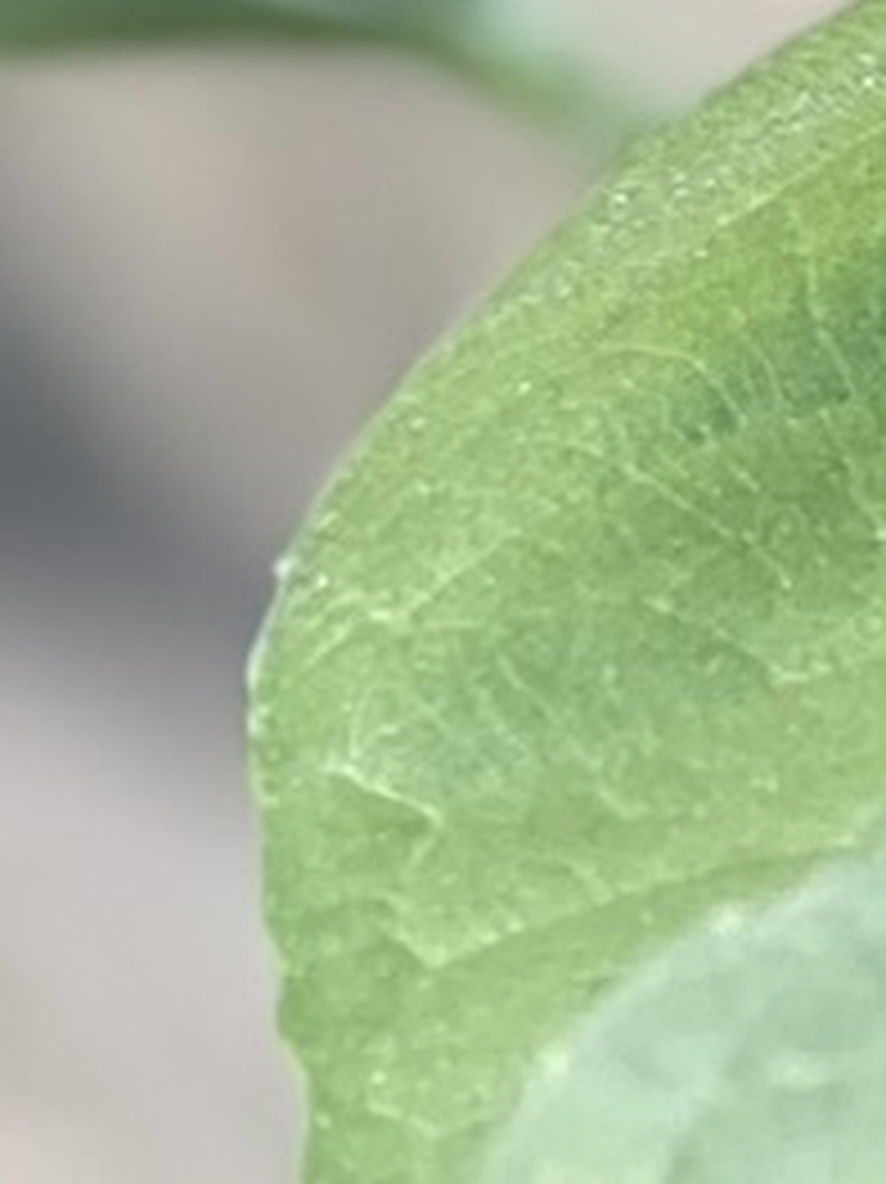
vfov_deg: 3.9
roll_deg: -6.1
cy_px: -2553
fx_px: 17009
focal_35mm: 498
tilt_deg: -29.6
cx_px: 3049
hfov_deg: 2.9
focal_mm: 7.5
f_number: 2.2
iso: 32
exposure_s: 1/121
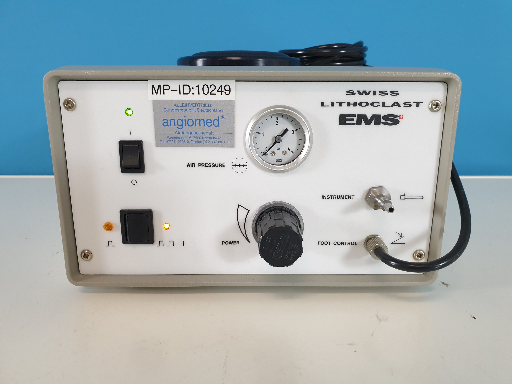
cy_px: 192
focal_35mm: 26
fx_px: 385
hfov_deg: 67.3
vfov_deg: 53.1
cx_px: 256
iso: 320
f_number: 2.4
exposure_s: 1/50
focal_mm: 4.3
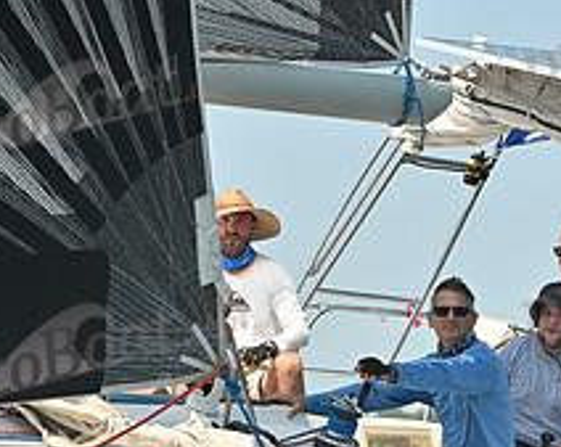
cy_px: 459
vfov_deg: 7.0
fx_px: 3664
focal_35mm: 221
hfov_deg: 8.7
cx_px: 386
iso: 320
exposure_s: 1/1250
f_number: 7.1
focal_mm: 86
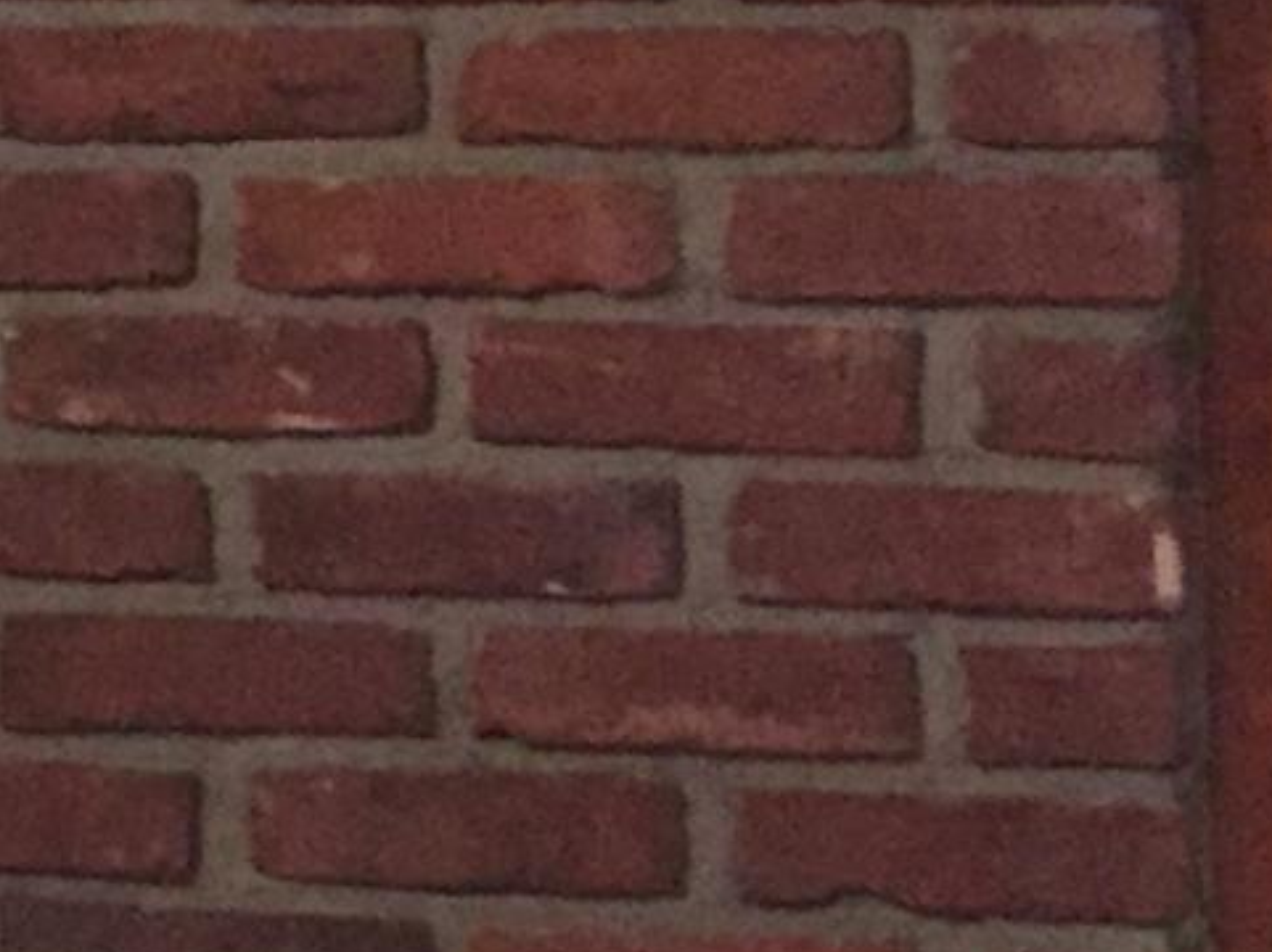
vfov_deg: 8.1
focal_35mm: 181
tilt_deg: +2.3
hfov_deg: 10.2
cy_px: -309
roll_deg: -1.4
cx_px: -1113
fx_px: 6646
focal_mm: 4.15
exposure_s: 1/15
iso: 400
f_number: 2.2
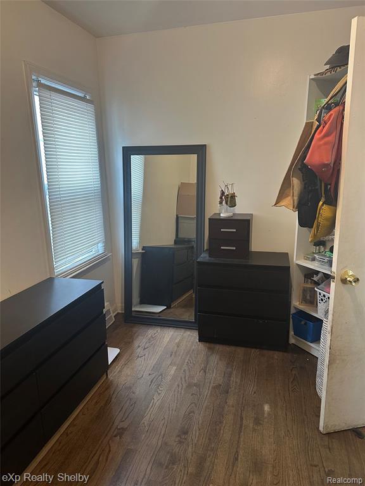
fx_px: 337
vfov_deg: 71.6
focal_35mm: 24
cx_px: 182
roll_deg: -0.1
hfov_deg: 56.8
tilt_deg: -11.5
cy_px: 243
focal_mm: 6.86
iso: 250
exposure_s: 1/60
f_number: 1.78
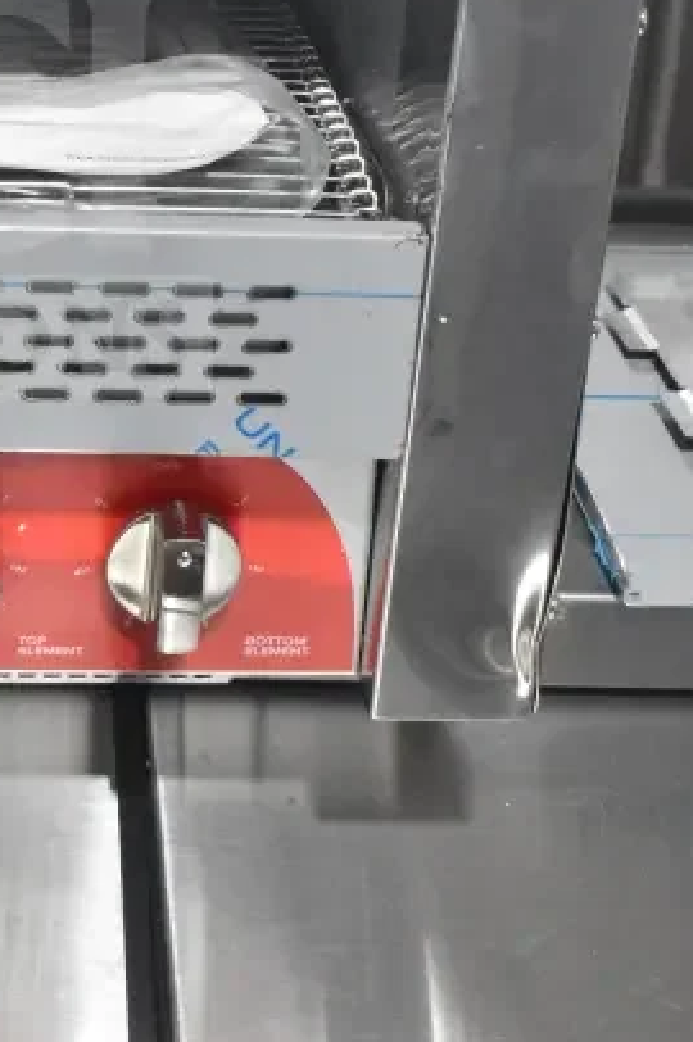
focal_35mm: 88
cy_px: 194
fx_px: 2545
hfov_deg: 15.1
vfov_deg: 22.8
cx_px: -77
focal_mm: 26
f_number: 8
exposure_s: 1/250
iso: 6400
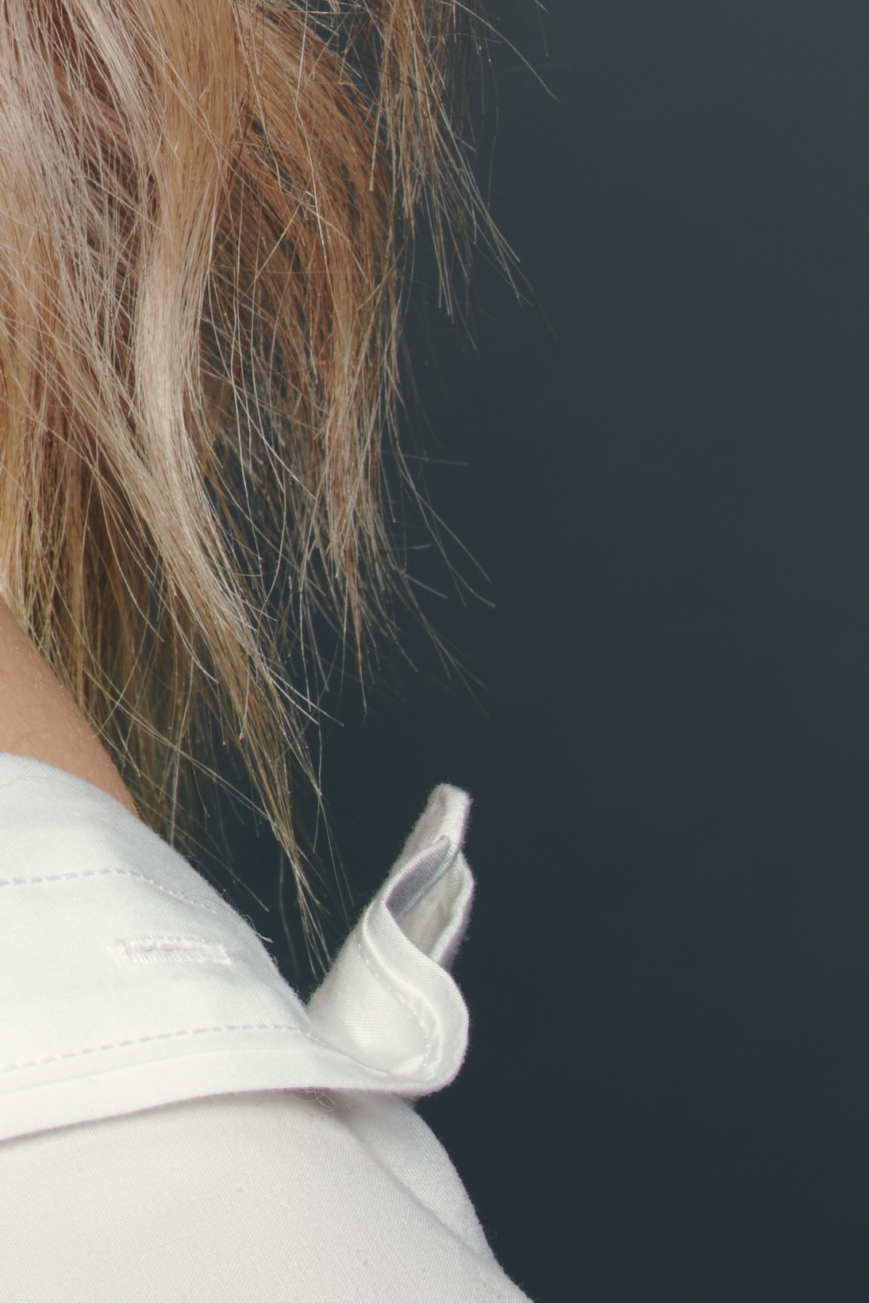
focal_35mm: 528
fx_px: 19112
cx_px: -1000
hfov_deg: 2.6
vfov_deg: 3.9
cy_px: -386
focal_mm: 105
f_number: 11
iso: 100
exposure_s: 1/125
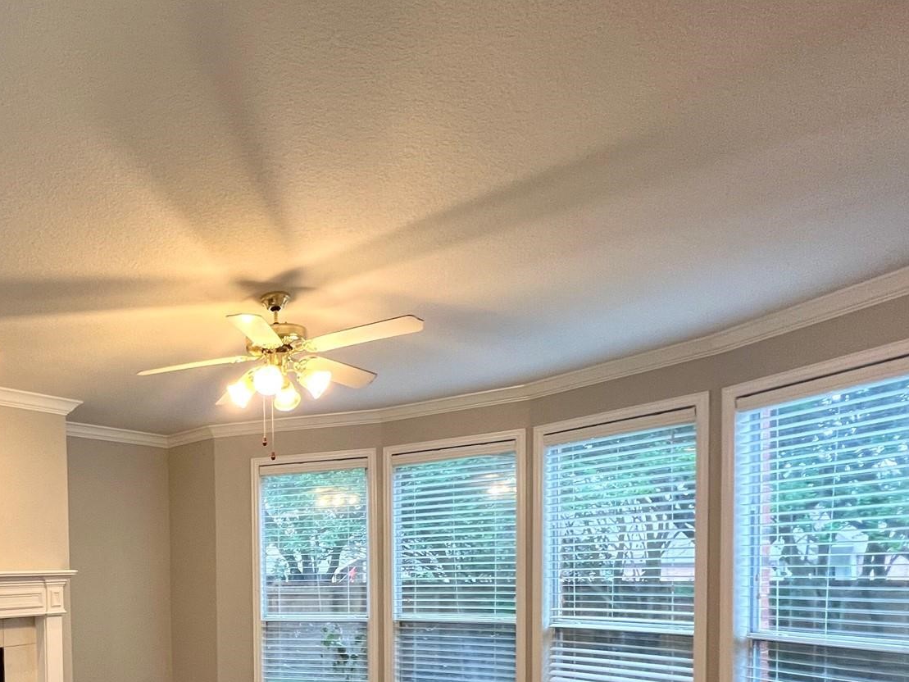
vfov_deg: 51.6
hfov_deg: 63.0
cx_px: 137
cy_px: 585
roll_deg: +1.0
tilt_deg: -1.8
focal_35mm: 24
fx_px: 630
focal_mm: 1.57
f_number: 1.8
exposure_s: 1/60
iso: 160
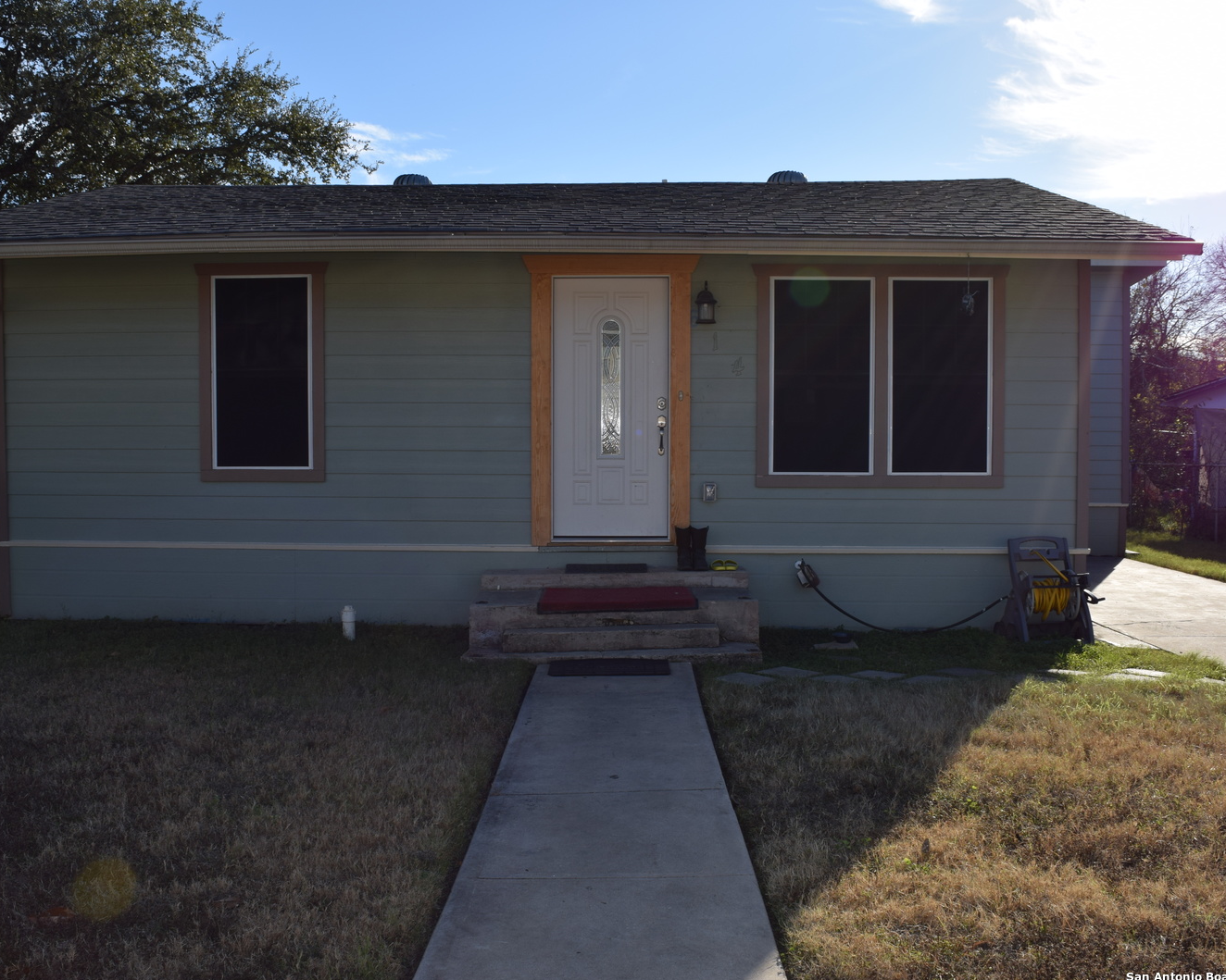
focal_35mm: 31
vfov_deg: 47.1
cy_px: 485
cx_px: 575
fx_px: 1125
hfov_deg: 57.1
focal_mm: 18
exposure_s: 1/200
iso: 100
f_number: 10
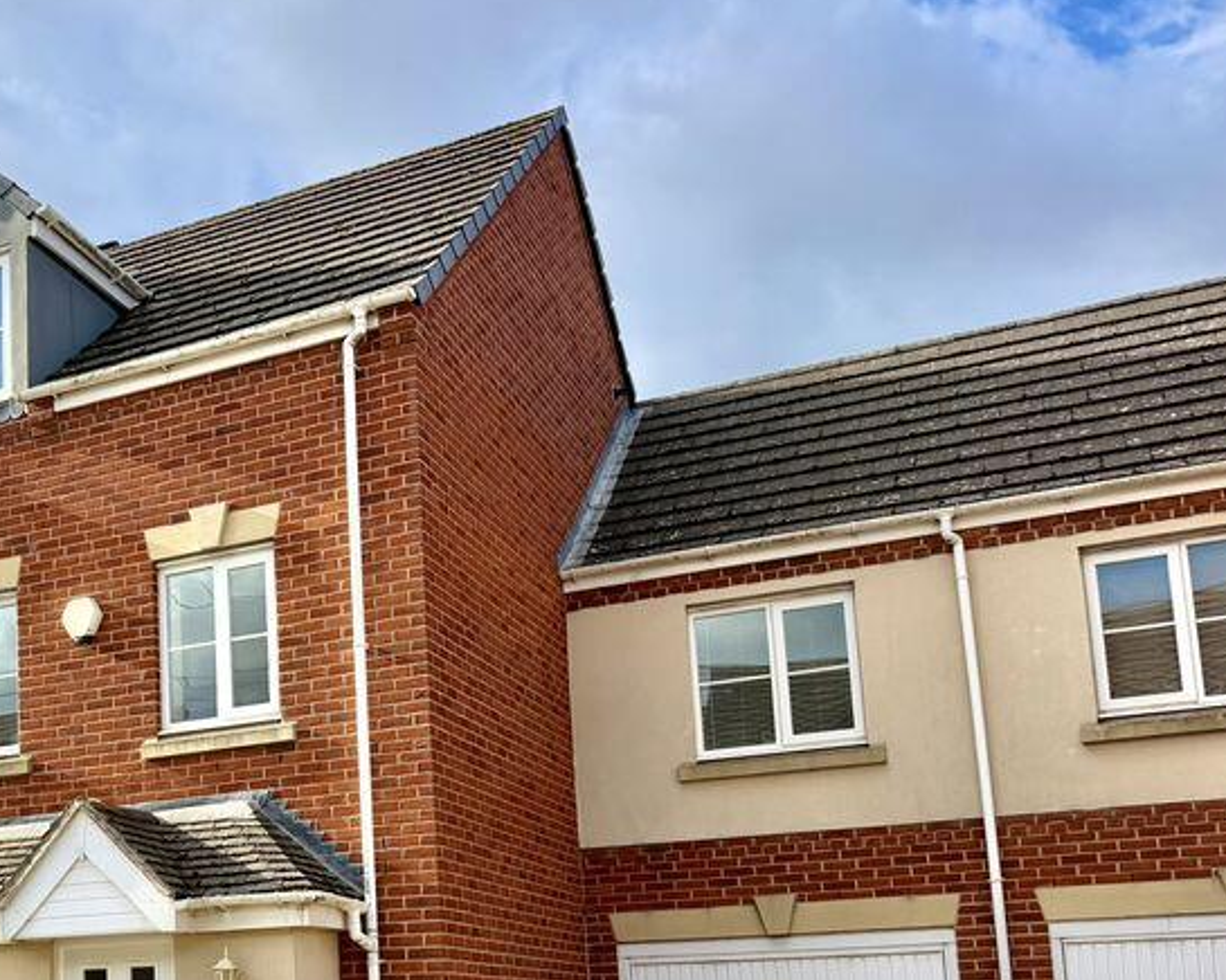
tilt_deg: +7.6
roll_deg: +1.3
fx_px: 1597
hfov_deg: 39.3
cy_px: 811
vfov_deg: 33.0
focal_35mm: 44
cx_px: 144
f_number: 1.78
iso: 100
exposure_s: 1/3279
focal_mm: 6.76
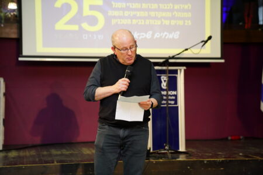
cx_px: 132
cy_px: 88
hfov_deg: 28.8
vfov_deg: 19.5
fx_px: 511
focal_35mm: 70
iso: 3200
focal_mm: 70
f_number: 2.8
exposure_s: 1/250
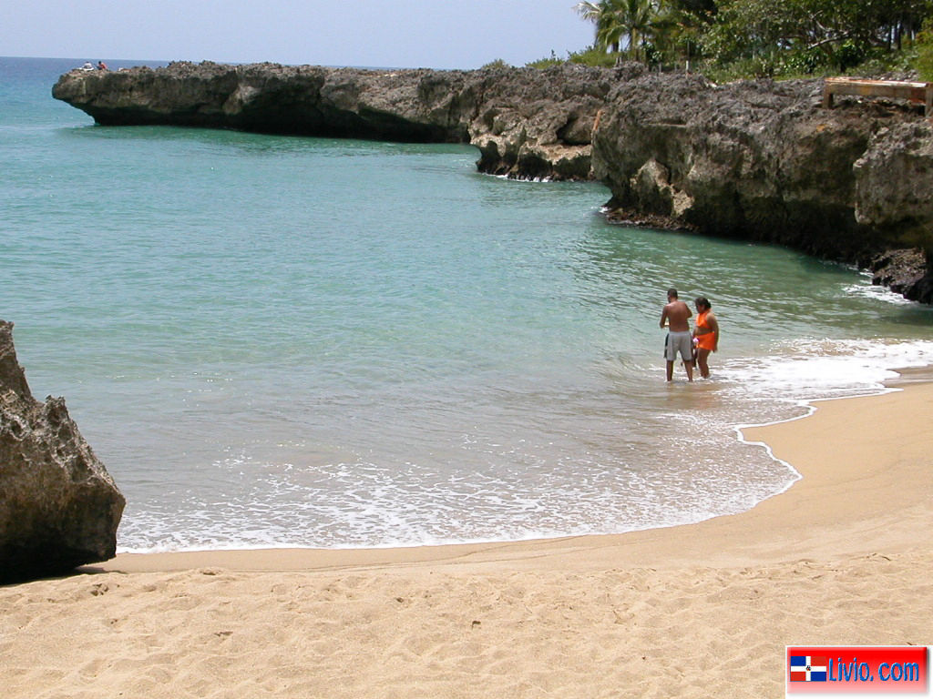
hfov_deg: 30.3
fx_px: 1725
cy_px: 350
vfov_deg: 22.9
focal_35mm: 64
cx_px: 466
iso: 100
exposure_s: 1/1328
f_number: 3.5
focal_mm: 9.7
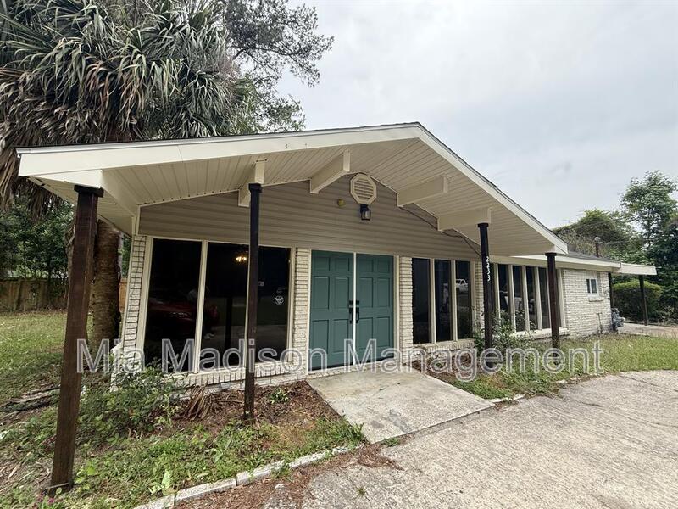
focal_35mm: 14
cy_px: 254
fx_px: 274
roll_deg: -1.1
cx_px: 339
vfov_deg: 85.7
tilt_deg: +6.3
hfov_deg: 102.1
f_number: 2.2
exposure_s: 1/479
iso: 64
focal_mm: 2.22
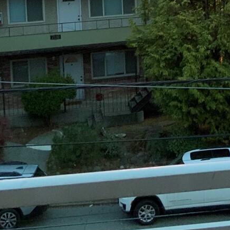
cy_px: -40
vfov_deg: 17.7
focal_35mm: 94
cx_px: 249
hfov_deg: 17.9
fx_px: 707
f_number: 1.8
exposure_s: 1/60
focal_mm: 3
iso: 100
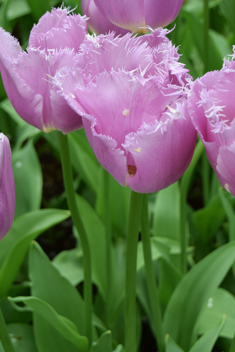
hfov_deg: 18.6
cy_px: 97
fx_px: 715
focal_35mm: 73
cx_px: 162
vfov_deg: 27.4
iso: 400
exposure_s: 1/200
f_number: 7.1
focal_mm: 32
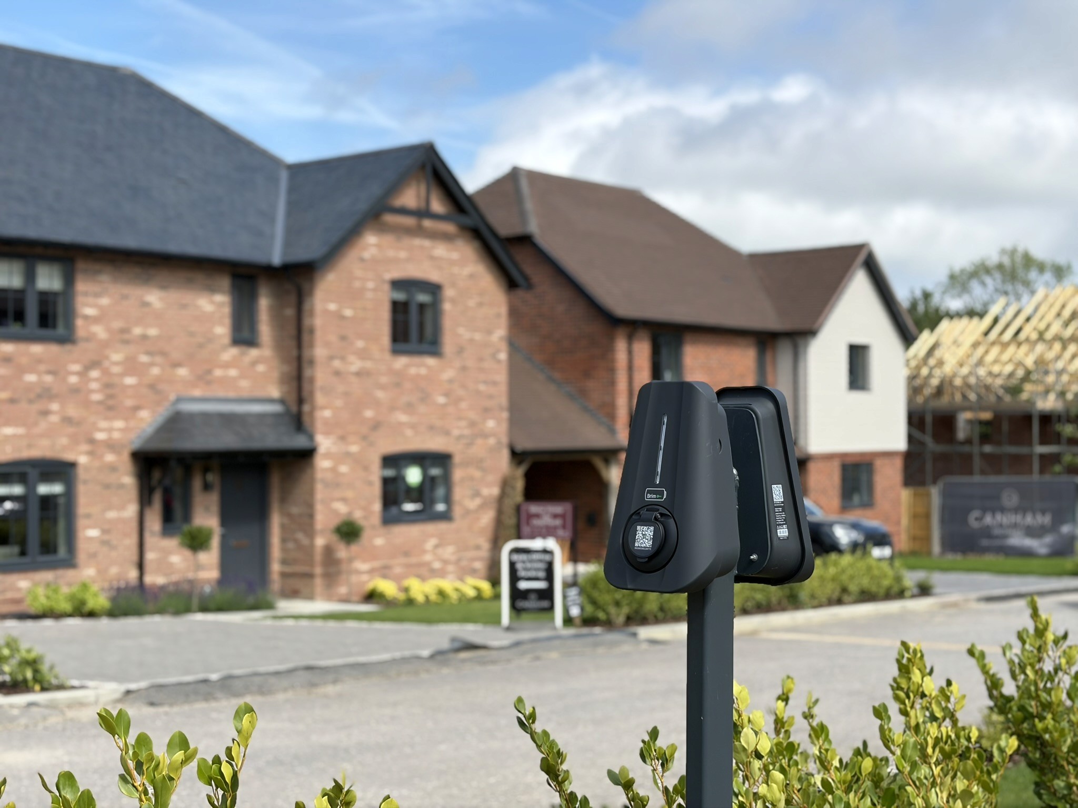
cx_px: 539
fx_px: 1619
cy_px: 404
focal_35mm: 52
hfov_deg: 36.8
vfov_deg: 28.0
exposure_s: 1/1626
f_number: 1.6
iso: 40
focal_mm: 5.96
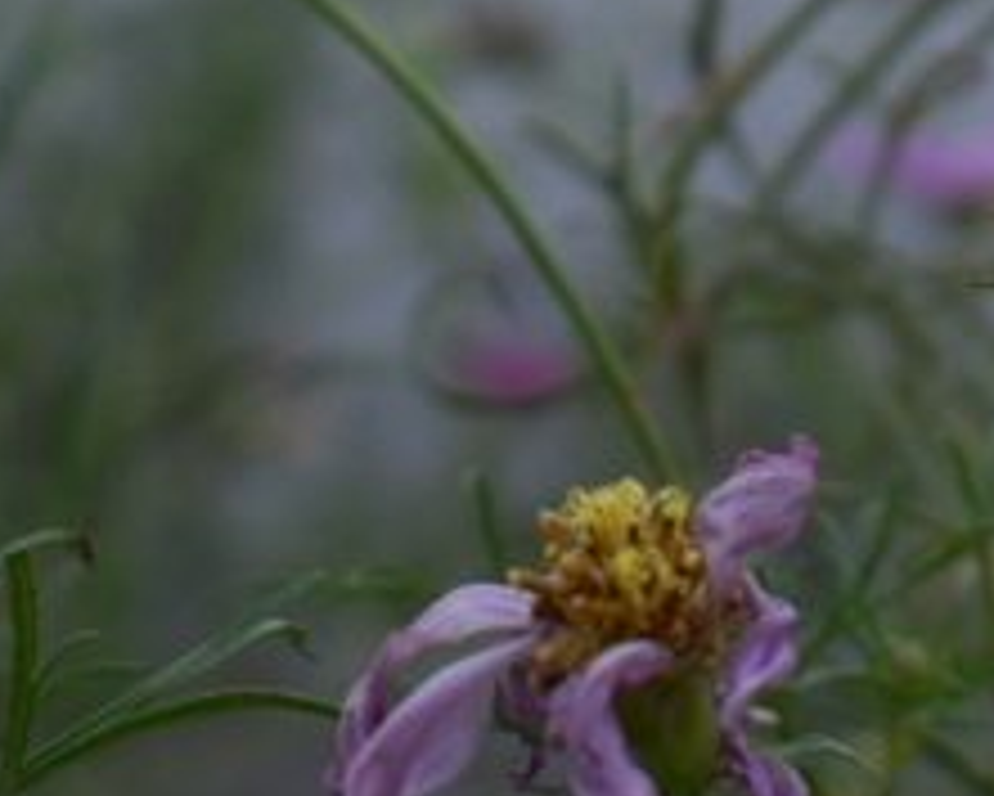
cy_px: -382
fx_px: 4945
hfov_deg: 11.4
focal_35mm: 168
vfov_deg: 9.0
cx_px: 998
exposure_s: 1/13
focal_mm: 22
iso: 100
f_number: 3.8
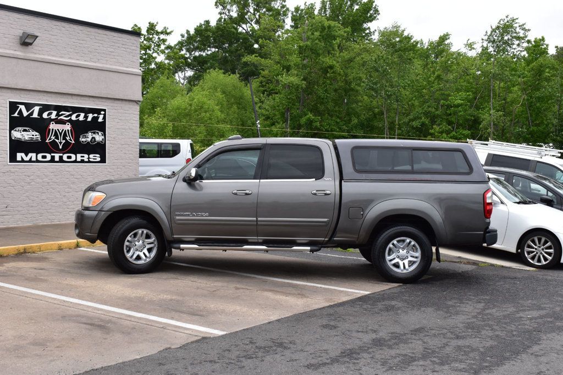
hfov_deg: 42.3
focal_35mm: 46
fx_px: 727
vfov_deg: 28.9
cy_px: 188
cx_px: 282
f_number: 10
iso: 400
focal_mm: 31
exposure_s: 1/250
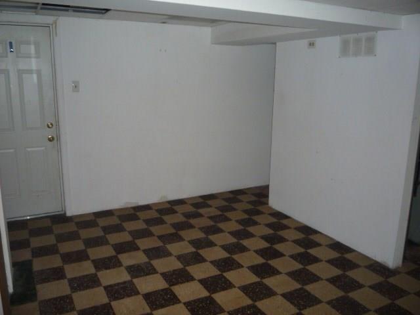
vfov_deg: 46.8
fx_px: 364
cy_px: 158
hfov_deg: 60.0
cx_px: 210
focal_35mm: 30
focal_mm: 5.2
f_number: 3.3
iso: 250
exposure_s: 1/30
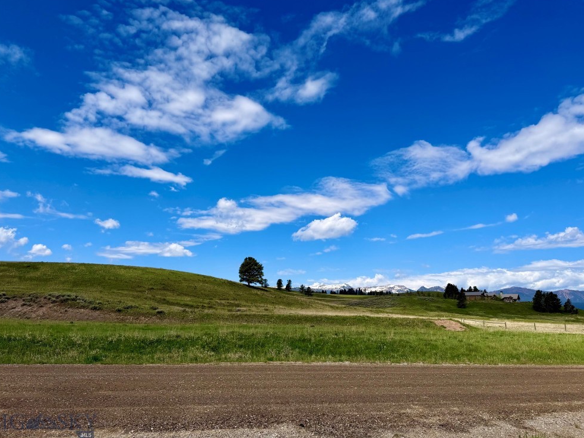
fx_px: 422
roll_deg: -0.4
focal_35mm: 25
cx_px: 286
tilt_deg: +13.0
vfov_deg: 54.9
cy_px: 219
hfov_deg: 69.4
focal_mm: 6.76
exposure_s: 1/7353
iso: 80
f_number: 1.78
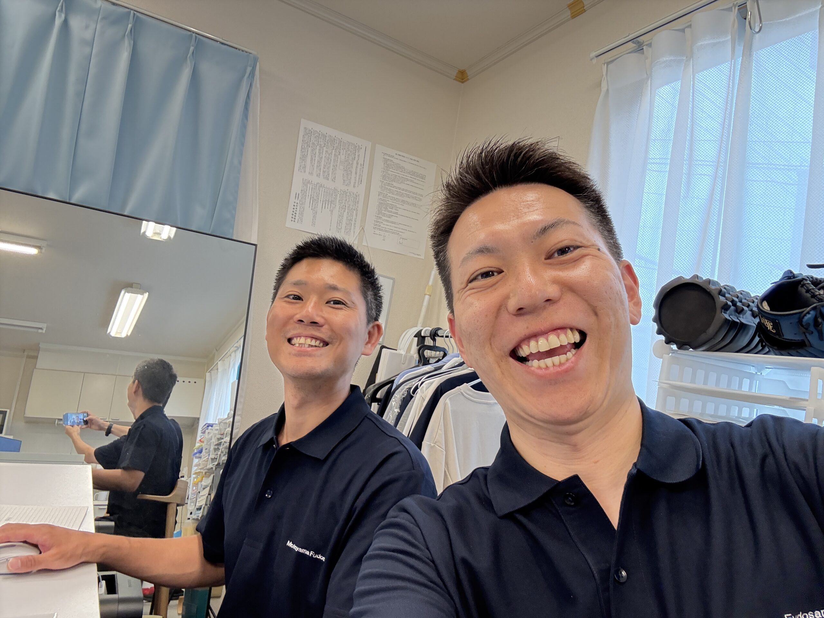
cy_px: 309
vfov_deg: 58.9
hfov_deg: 73.9
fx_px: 547
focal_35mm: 23
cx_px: 412
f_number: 1.9
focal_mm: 2.69
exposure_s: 1/50
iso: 125
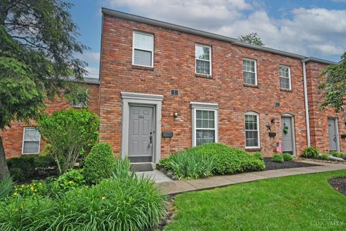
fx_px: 187
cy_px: 116
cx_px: 173
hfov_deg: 85.4
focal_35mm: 20
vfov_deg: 63.2
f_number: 6.3
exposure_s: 1/320
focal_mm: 19.5
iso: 100
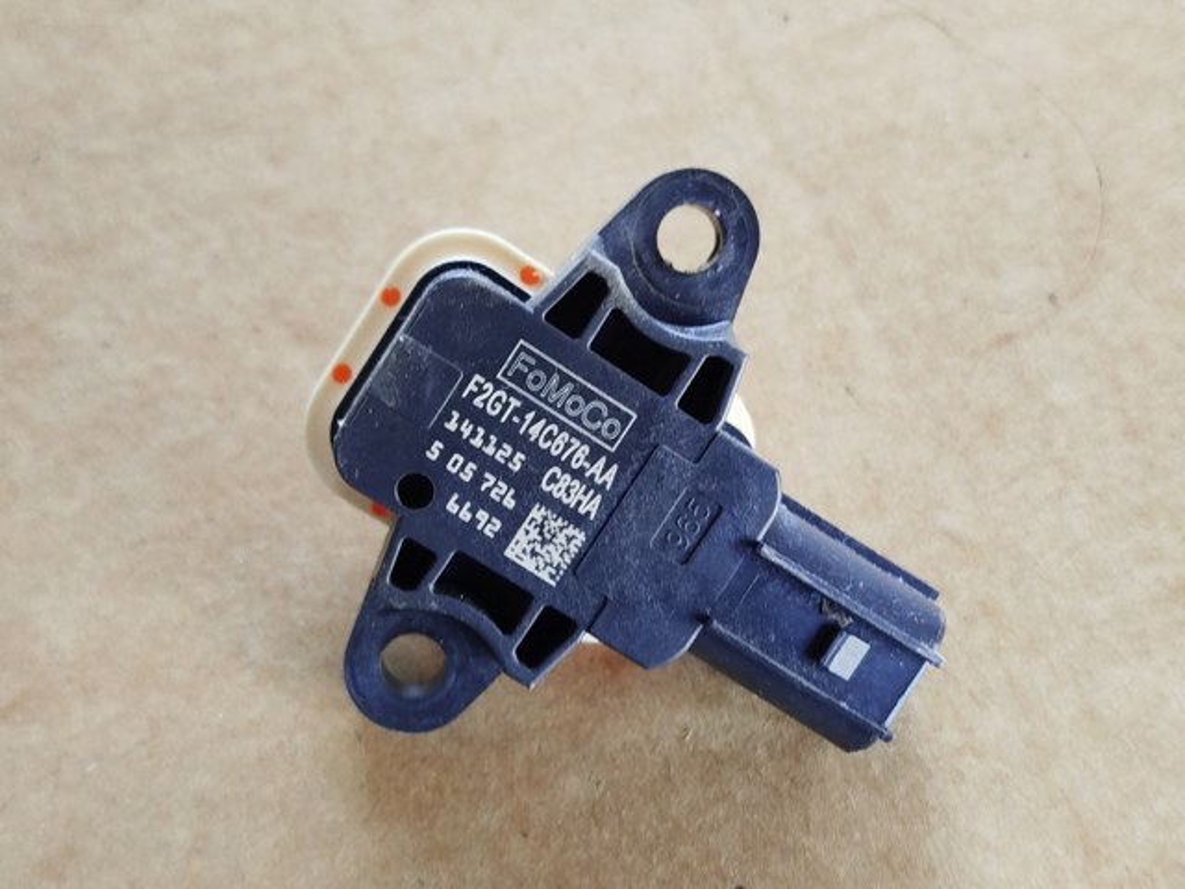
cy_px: 444
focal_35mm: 48
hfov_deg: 39.7
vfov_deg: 30.3
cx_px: 592
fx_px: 1643
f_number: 1.7
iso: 160
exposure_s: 1/50
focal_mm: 5.31
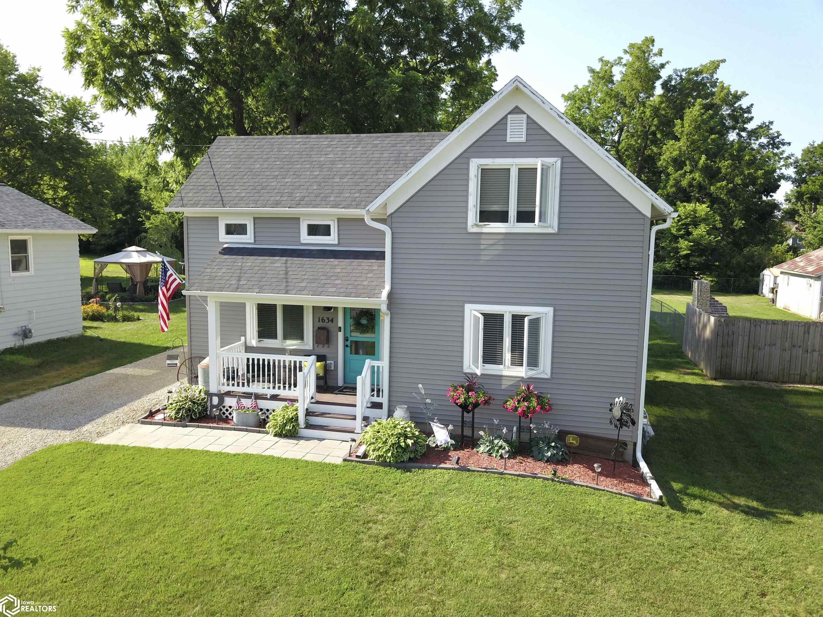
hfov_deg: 67.3
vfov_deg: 53.1
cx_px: 412
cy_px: 308
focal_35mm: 26
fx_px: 618
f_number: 2.2
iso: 100
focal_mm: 4.7
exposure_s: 1/499
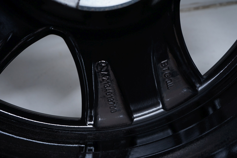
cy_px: 79
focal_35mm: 42
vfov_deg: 31.8
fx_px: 276
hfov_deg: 46.4
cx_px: 118
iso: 250
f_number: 7.1
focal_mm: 42
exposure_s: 1/125
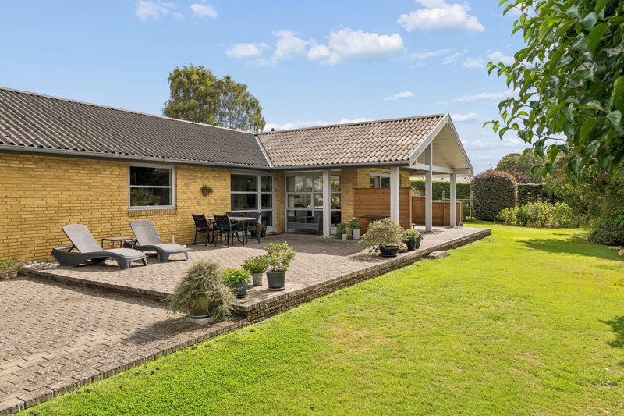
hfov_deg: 71.5
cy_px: 208
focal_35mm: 25
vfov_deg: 51.3
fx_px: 433
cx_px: 312
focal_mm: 25
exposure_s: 1/320
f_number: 8
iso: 200
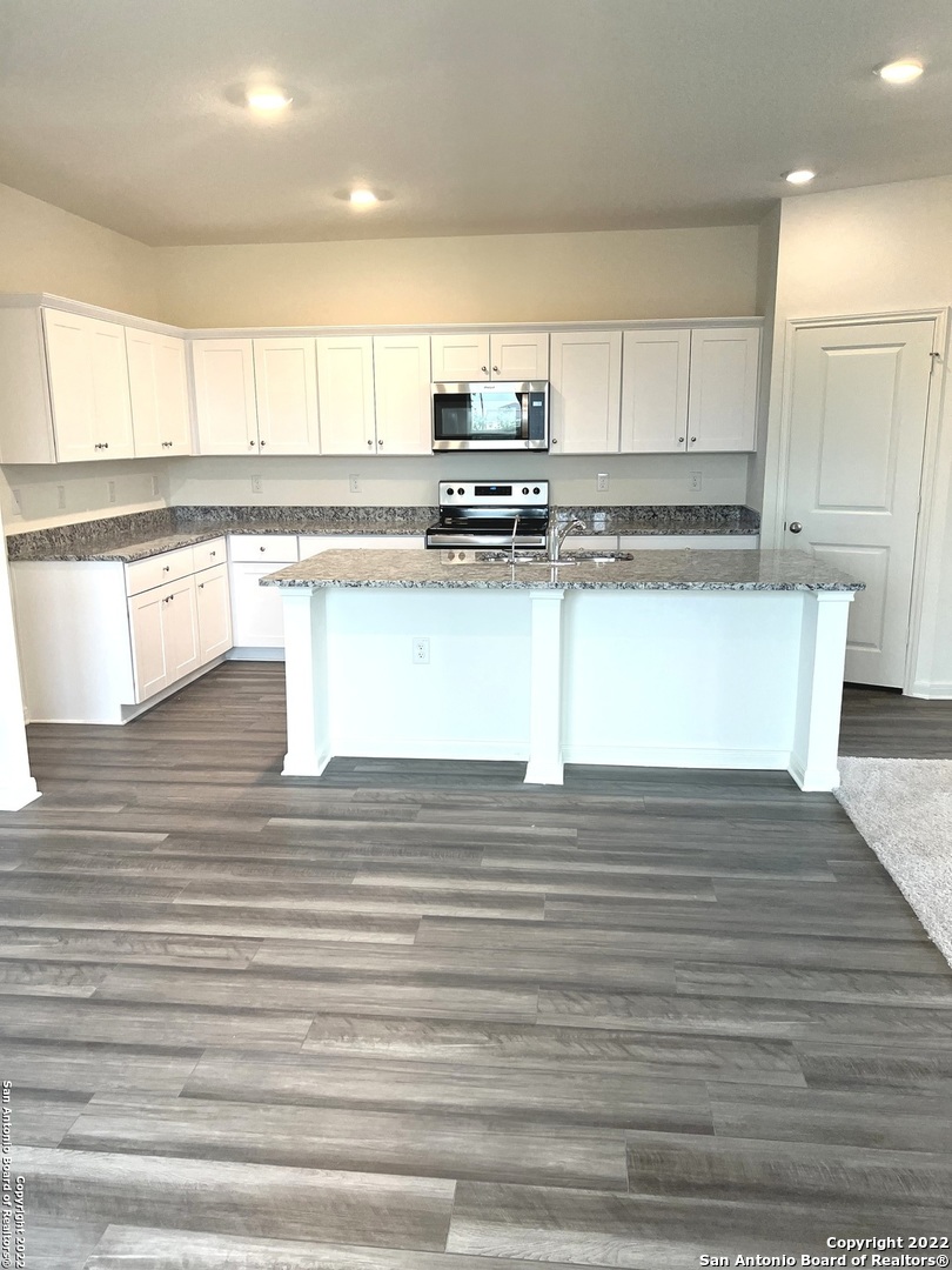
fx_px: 953
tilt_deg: -10.8
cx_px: 476
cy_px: 635
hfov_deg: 53.1
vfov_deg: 67.3
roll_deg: +1.4
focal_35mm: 26
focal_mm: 5.7
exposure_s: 1/120
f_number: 1.5
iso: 125
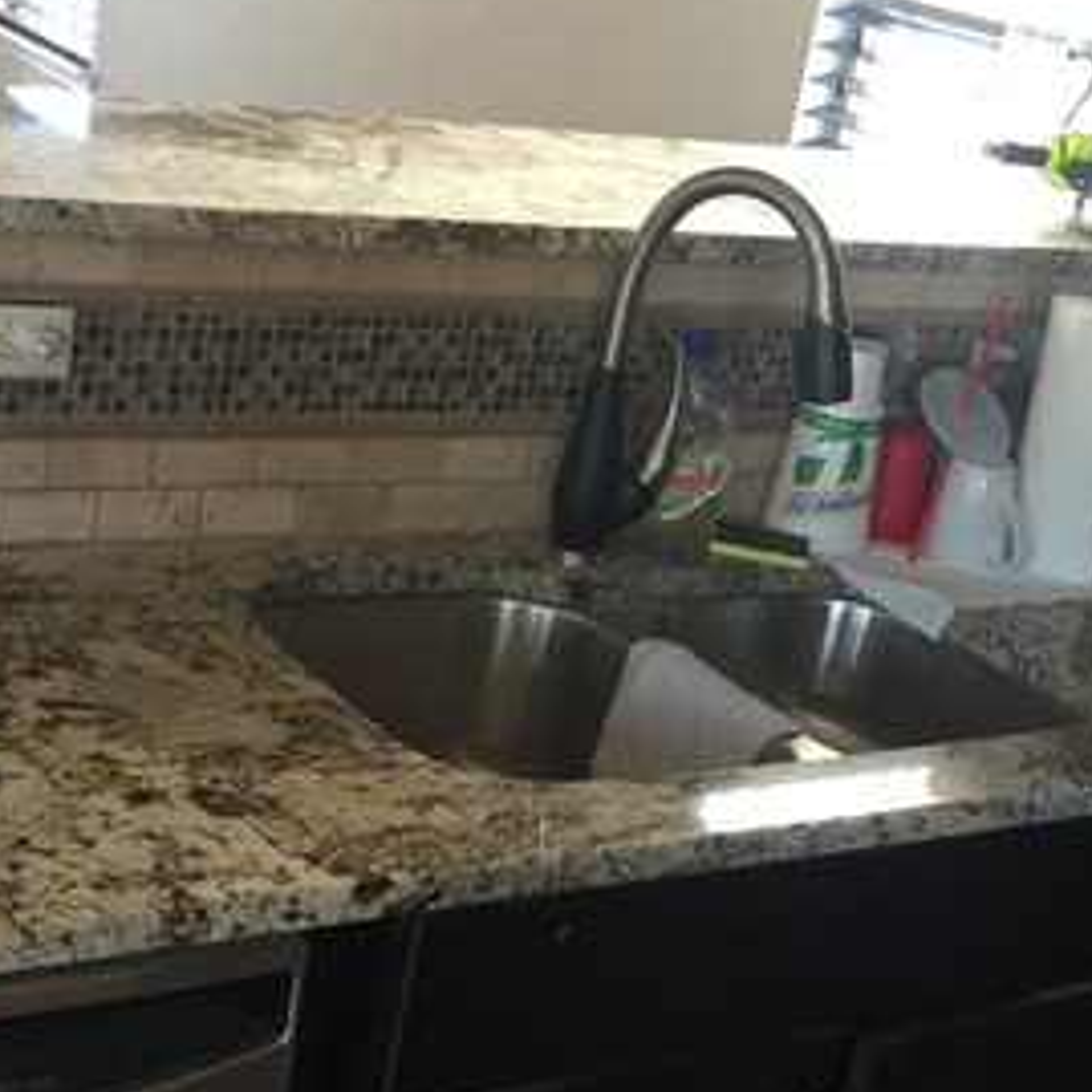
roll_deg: -10.8
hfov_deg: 28.1
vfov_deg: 28.0
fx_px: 2177
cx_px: 467
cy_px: 719
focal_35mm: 61
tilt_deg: -23.3
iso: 125
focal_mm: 4.15
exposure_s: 1/30
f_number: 2.2
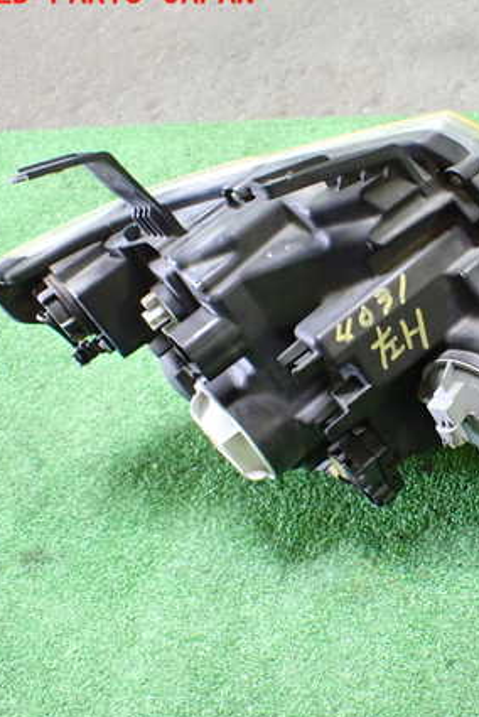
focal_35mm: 44
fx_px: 877
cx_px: 454
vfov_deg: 44.5
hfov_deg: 29.0
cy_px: 351
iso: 800
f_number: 2.3
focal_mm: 5.4
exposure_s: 1/60
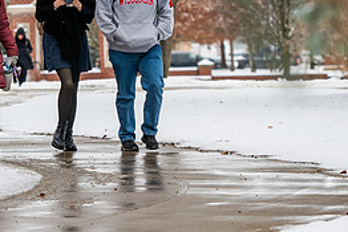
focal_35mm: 270
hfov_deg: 7.6
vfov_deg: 5.1
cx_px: 88
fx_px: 2611
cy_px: 18
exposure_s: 1/500
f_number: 4
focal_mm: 122
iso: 160
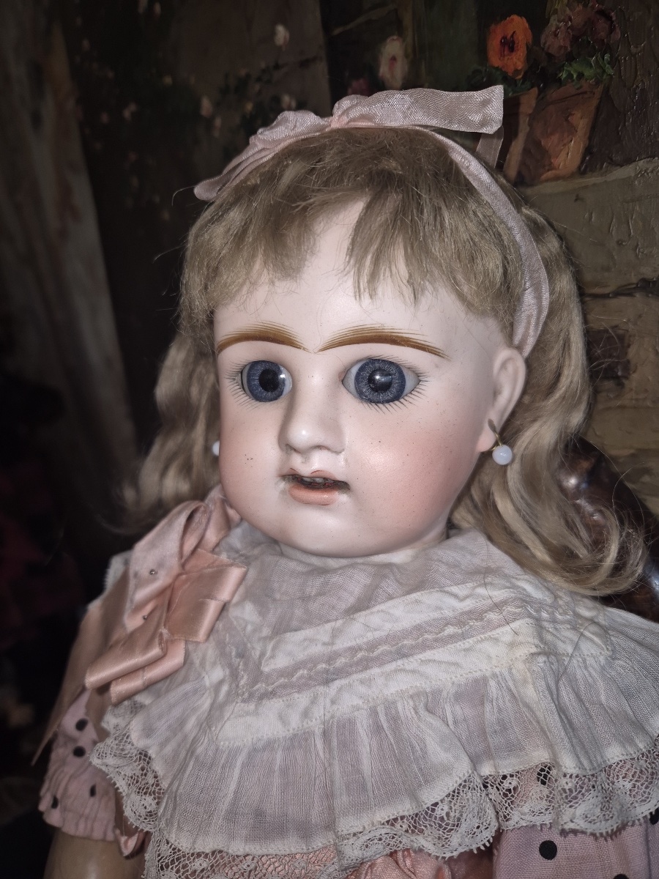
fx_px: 584
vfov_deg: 73.9
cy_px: 440
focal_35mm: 23
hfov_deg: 58.9
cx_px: 330
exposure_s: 1/50
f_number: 1.8
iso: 50
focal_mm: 5.4
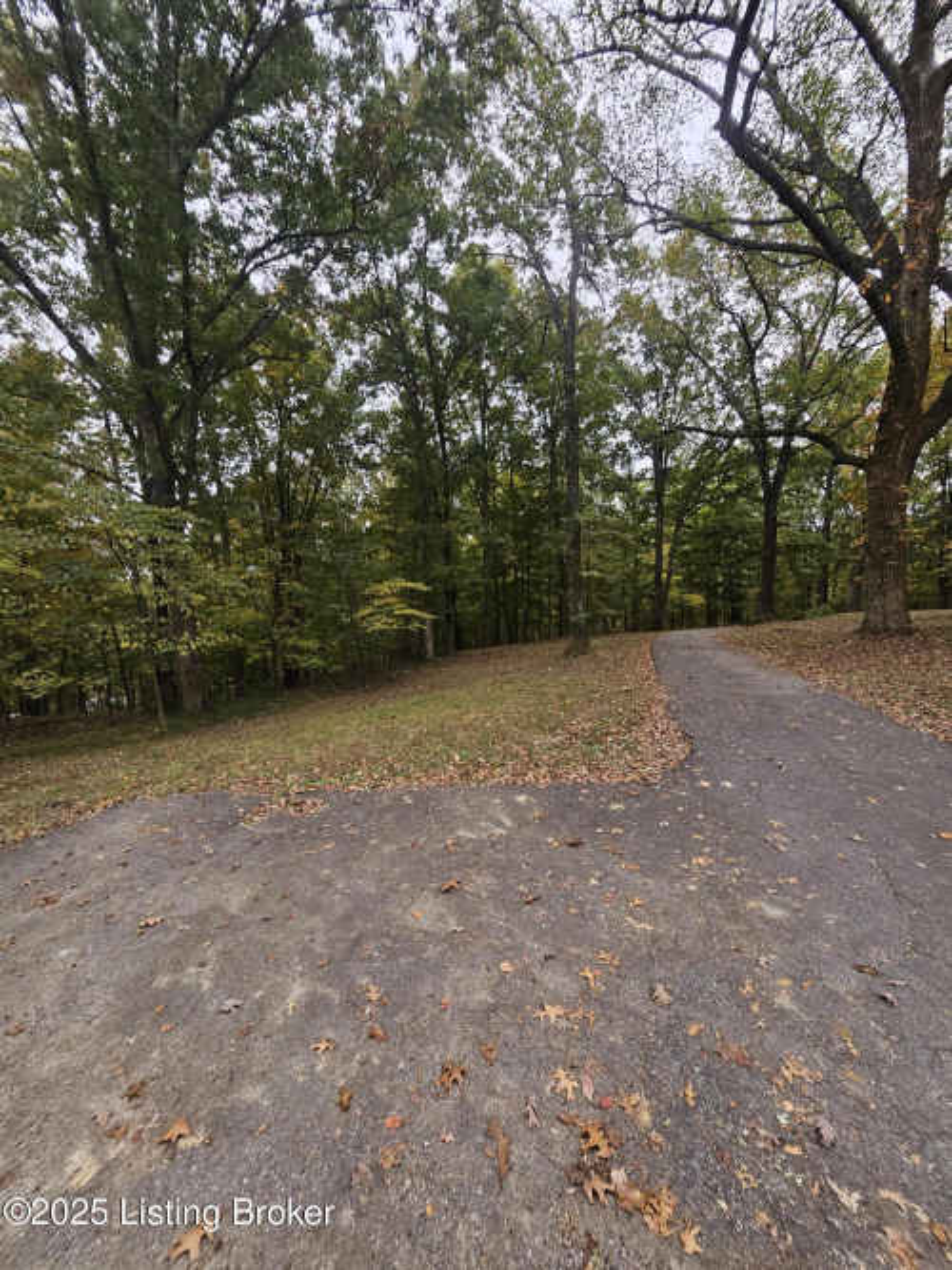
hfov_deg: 89.9
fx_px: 477
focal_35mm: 13
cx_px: 476
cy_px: 635
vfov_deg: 106.2
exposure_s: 1/120
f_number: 2.2
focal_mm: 1.7
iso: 32
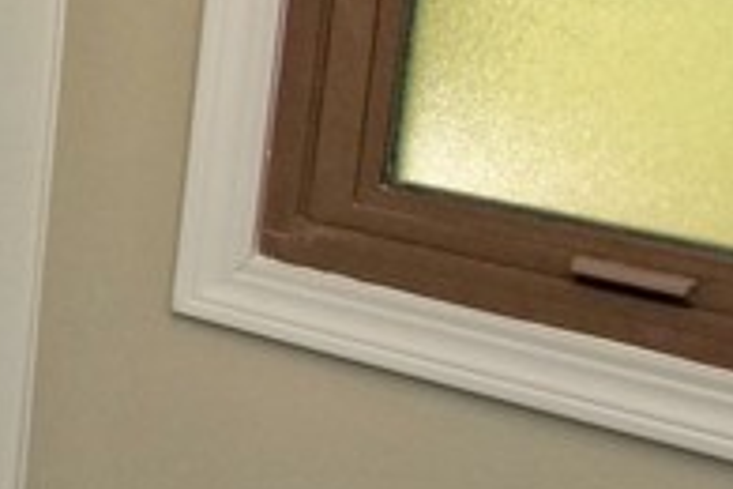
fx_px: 1869
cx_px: -851
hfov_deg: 15.8
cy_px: 126
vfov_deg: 14.8
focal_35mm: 92
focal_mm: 11
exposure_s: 1/160
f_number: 4.5
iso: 500
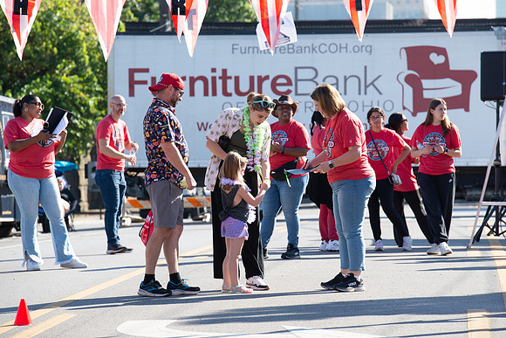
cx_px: 253
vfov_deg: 6.9
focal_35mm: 200
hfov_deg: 10.3
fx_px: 2812
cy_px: 169
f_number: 7.1
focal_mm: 200
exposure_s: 1/250
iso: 200
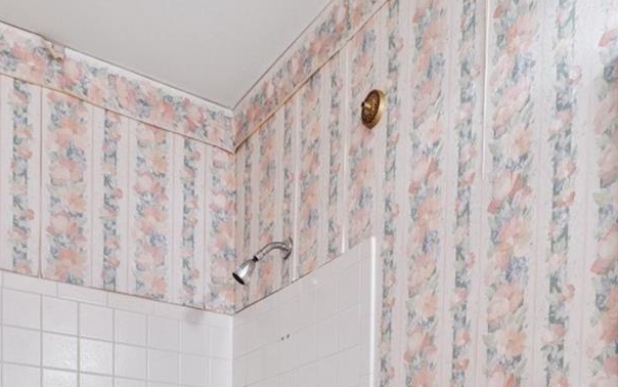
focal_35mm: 41
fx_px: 691
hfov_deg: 48.1
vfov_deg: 26.1
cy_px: 519
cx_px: 343
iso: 100
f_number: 11
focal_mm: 15
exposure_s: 3
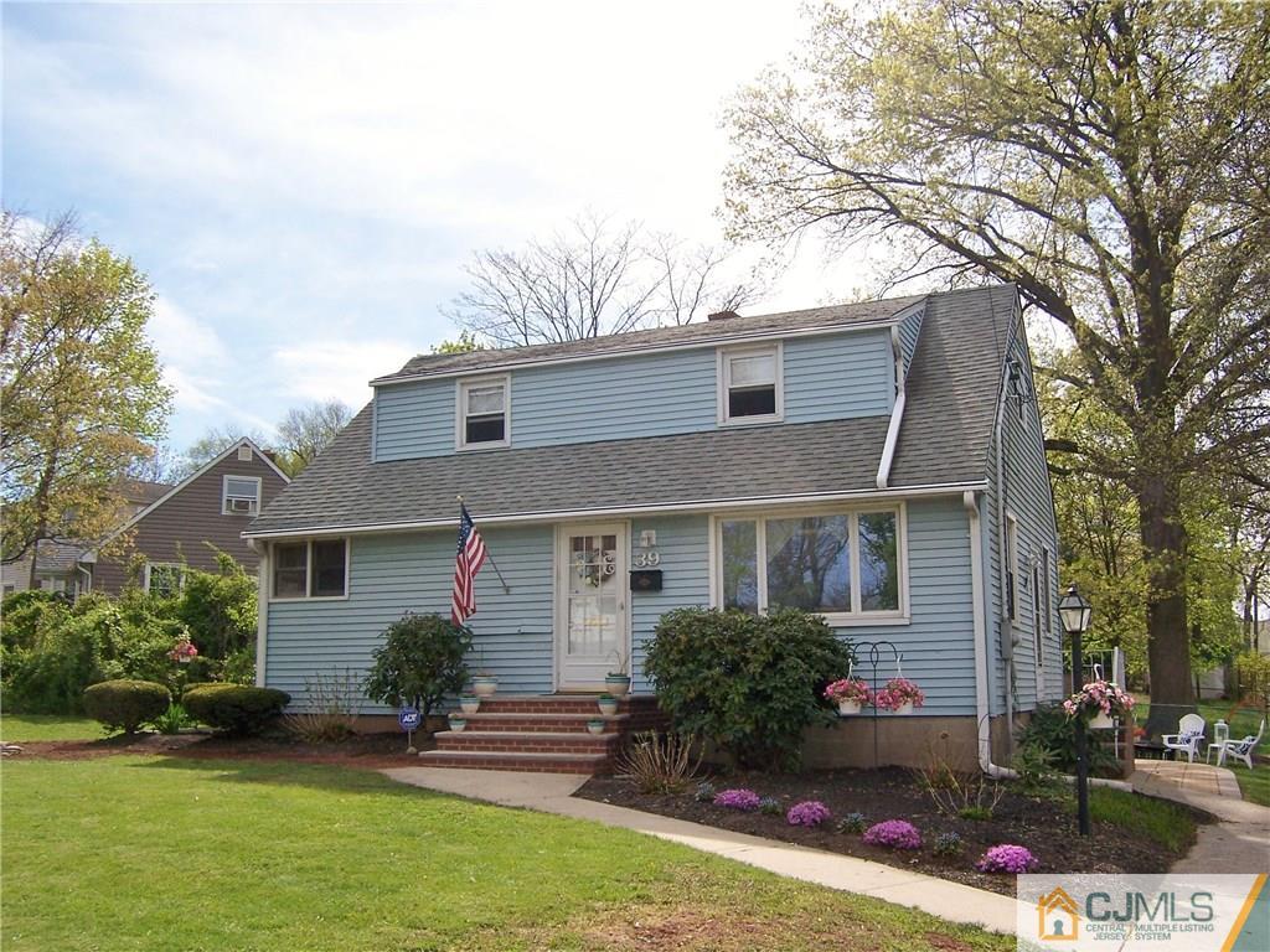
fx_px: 1211
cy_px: 476
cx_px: 635
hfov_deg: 55.4
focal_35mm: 33
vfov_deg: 42.9
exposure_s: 1/750
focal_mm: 5.5
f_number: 4
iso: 80
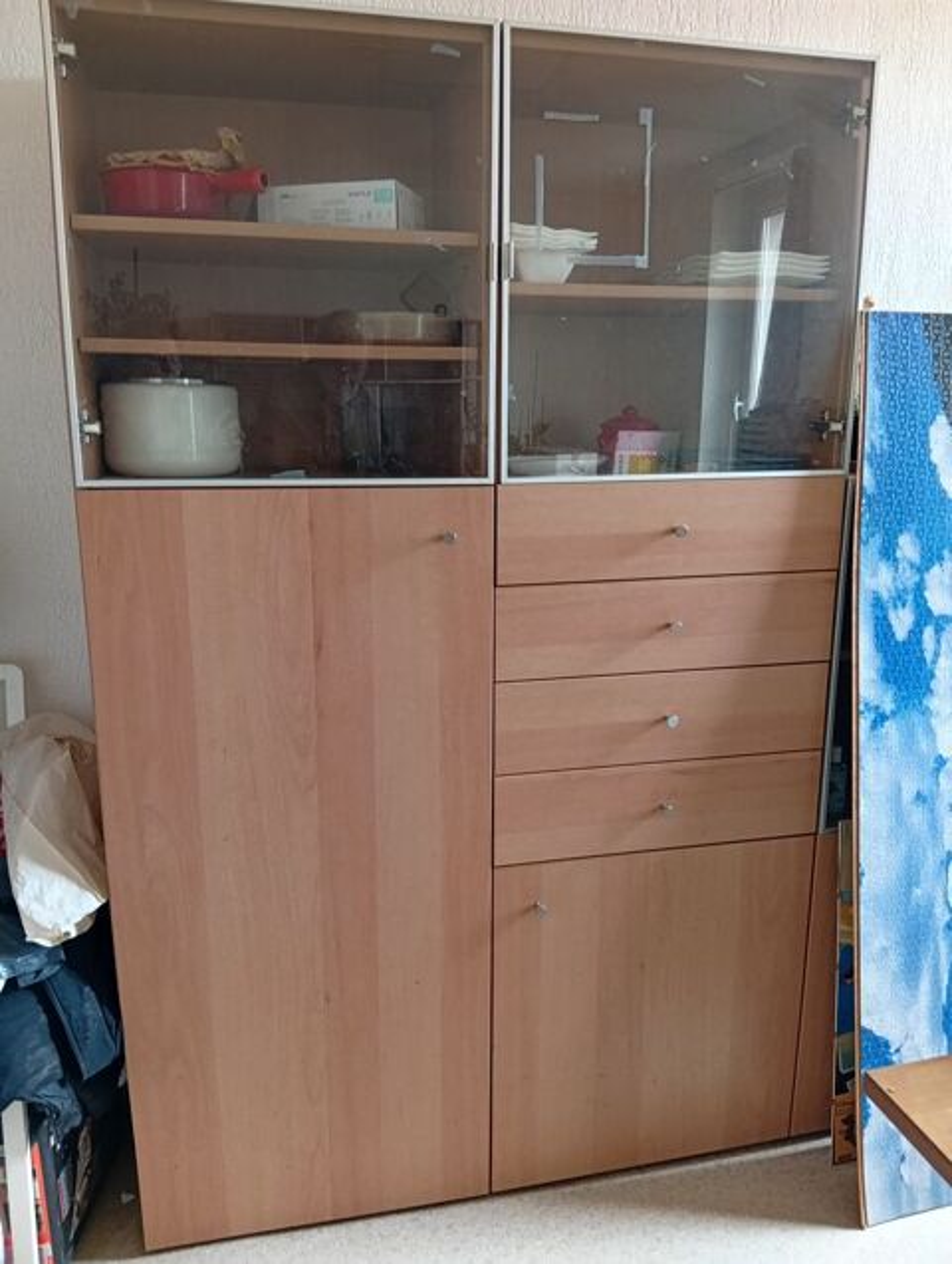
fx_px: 951
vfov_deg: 67.2
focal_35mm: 26
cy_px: 632
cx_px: 476
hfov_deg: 53.2
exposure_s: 1/33.3
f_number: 1.8
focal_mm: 3.96
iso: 642
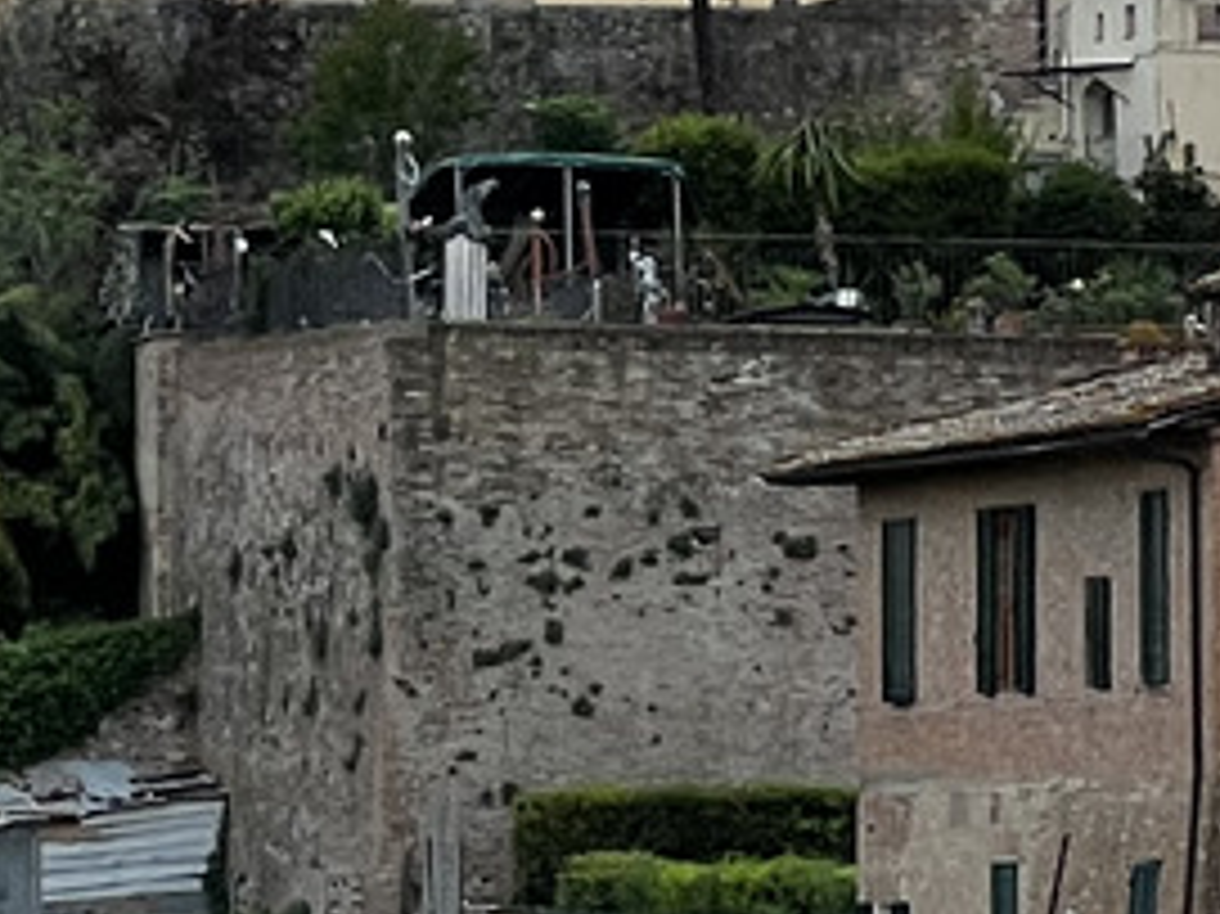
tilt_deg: +5.4
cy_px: -405
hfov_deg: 4.3
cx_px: -1067
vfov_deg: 3.3
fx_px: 16029
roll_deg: -0.5
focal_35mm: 455
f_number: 2.8
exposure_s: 1/539
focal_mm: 9
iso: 32
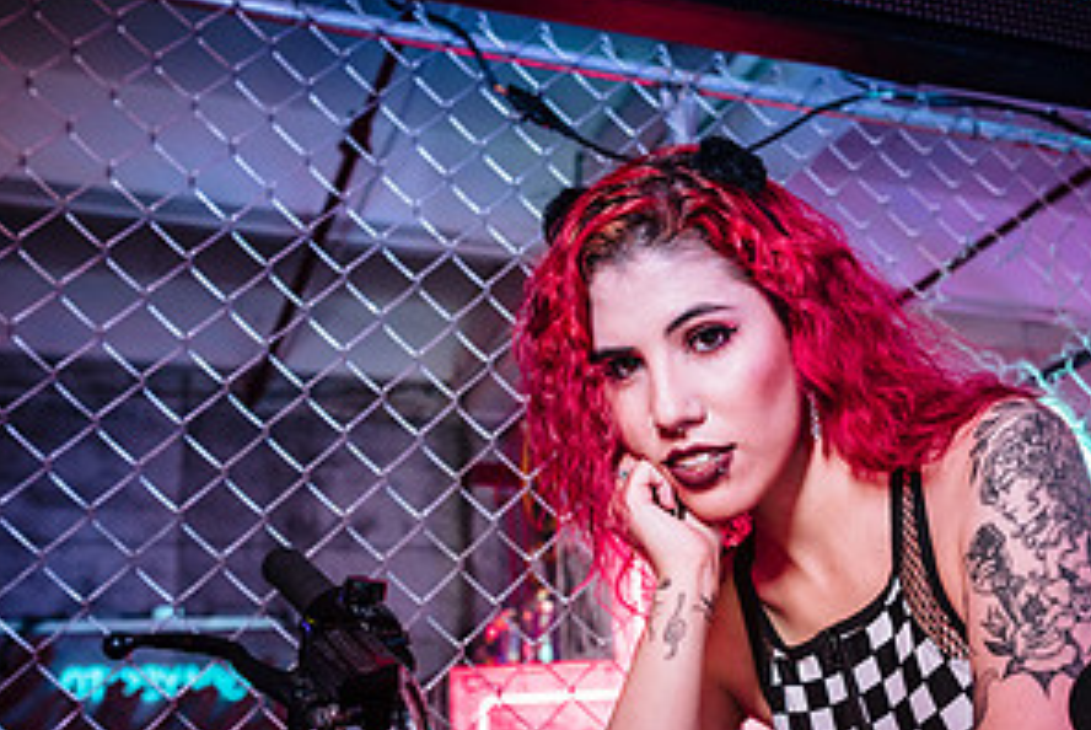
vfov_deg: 28.7
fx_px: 1426
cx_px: 767
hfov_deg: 41.1
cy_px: 400
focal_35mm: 47
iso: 320
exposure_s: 1/60
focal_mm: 24
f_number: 3.5
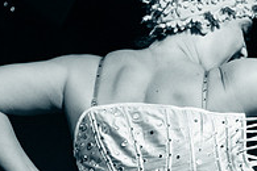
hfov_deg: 18.6
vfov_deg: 12.4
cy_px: 199
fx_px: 771
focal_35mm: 108
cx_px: 231
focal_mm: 35
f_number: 2
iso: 3200
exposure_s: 1/500
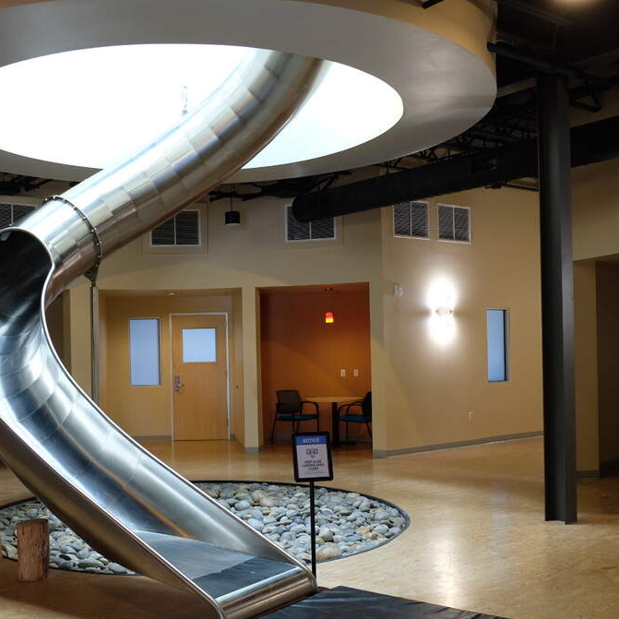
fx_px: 789
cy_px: 346
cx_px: 219
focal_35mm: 39
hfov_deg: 42.4
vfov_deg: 42.8
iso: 800
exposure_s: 1/40
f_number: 2.8
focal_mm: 18
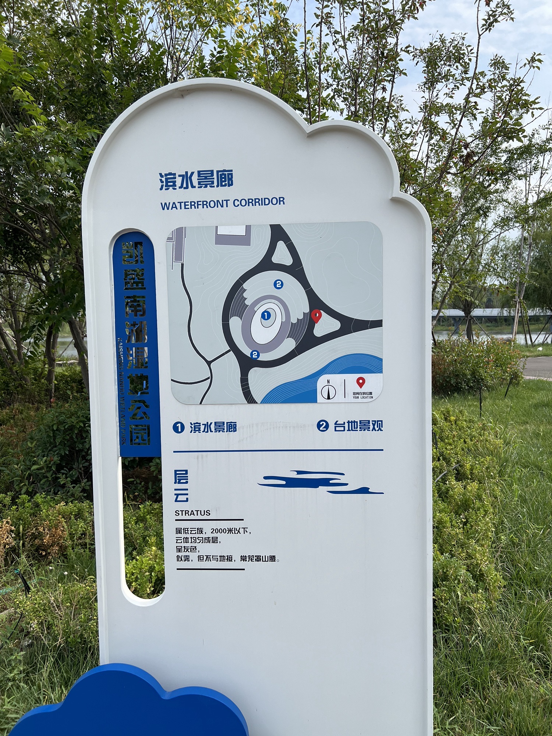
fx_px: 553
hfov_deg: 53.1
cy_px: 368
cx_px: 276
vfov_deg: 67.3
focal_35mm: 26
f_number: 1.5
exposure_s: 1/3460
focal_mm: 5.7
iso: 50
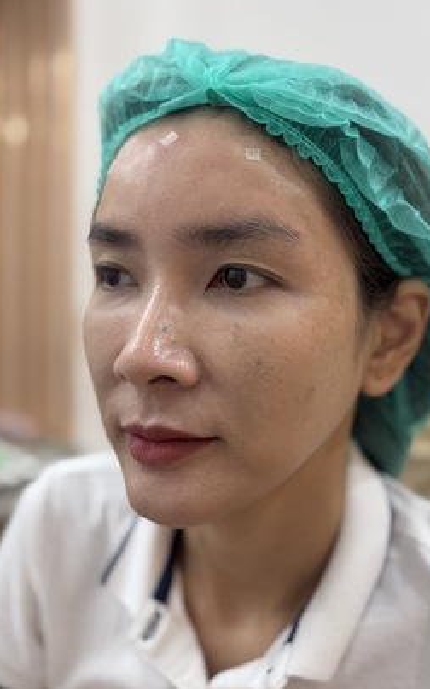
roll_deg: -1.5
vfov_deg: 64.6
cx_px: 279
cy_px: 319
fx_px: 545
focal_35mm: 29
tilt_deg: -4.8
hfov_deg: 42.6
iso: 80
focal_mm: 6.76
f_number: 1.78
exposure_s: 1/100
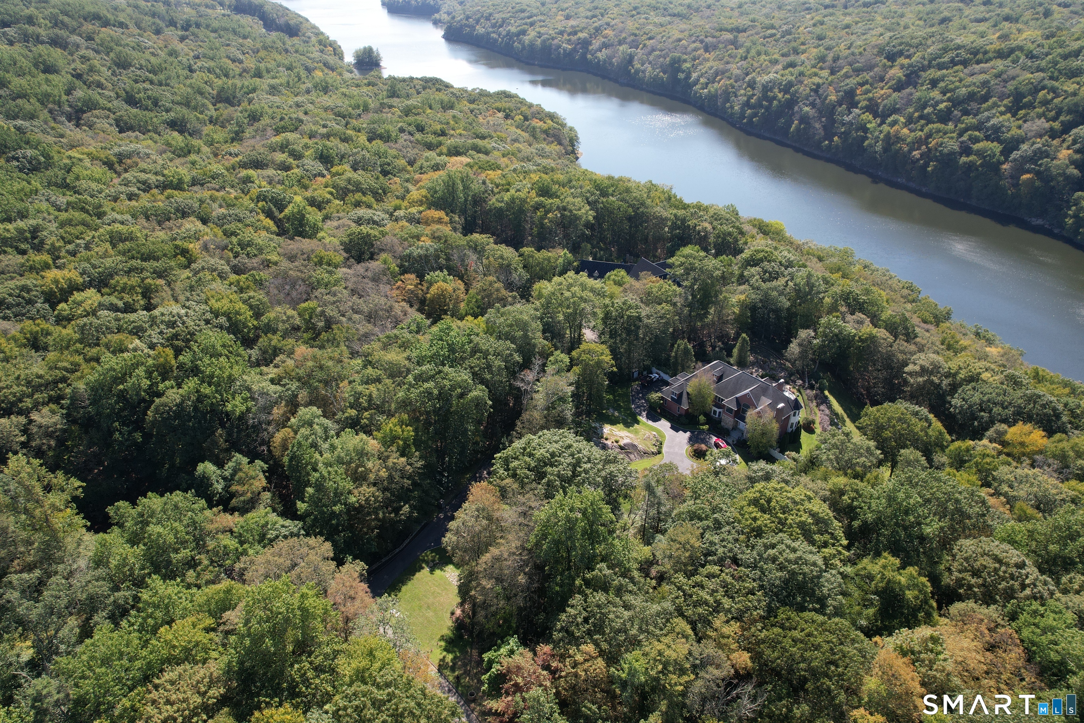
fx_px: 662
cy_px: 362
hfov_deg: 78.6
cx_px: 542
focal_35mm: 22
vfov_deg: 57.2
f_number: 2.8
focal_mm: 8.38
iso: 110
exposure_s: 1/725
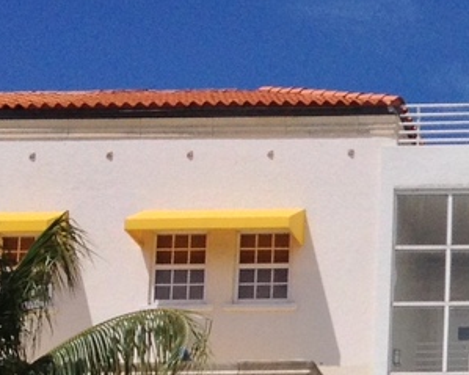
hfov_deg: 10.1
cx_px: 747
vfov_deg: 8.3
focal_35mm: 183
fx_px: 2539
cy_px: 488
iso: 50
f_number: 2.4
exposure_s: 1/3953
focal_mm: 4.28
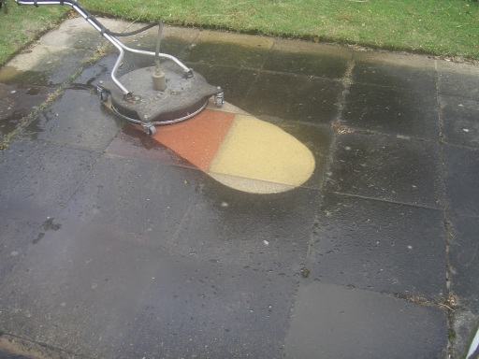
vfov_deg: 36.8
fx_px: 540
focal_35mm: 39
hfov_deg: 47.9
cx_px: 240
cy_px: 180
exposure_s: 1/200
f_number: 2.8
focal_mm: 8
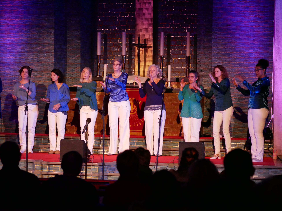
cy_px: 106
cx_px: 141
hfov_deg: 16.4
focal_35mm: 120
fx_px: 978
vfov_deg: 12.4
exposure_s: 1/125
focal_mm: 60
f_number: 2.8
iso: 5000
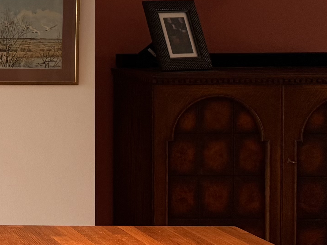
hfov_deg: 16.2
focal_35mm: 96
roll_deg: +0.6
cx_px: -310
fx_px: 907
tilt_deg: -1.1
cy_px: 15
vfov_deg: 15.2
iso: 100
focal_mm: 6.76
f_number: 1.78
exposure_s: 1/50
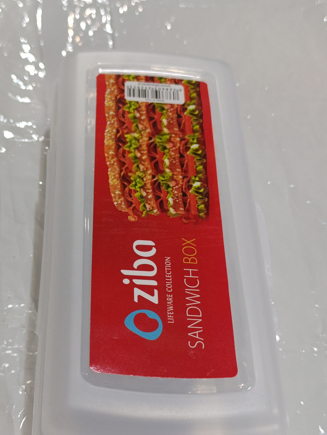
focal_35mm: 64
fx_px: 804
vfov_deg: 30.2
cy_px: 234
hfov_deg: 23.0
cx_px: 130
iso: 320
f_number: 1.6
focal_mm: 6.14
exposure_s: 1/100
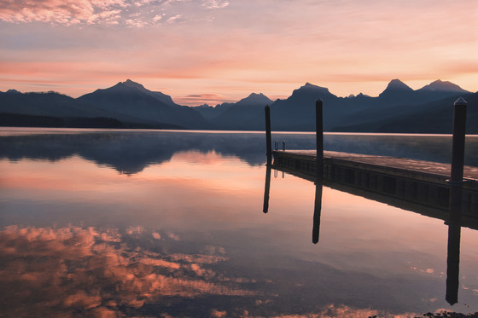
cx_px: 239
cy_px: 159
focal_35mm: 36
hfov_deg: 53.1
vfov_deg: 36.9
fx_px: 478
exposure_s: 1/200
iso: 100
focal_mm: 24
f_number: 6.3
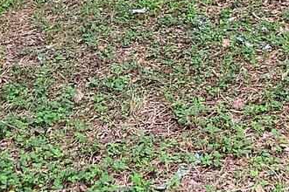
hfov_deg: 21.6
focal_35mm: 93
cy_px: -141
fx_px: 747
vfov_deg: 13.4
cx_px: 234
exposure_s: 1/160
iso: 500
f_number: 4
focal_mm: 10
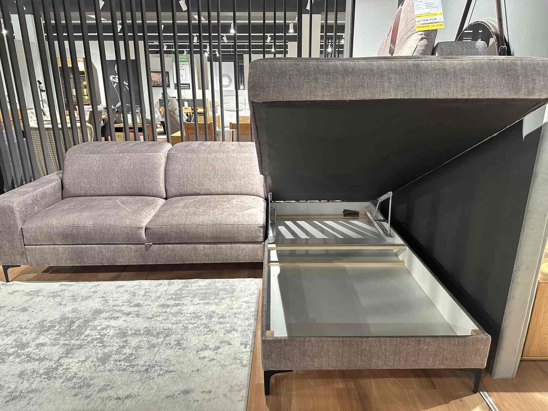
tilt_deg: -17.1
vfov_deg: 56.8
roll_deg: +0.2
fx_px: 380
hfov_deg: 71.6
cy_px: 206
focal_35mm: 24
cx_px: 274
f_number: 1.78
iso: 320
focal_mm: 6.86
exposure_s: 1/50
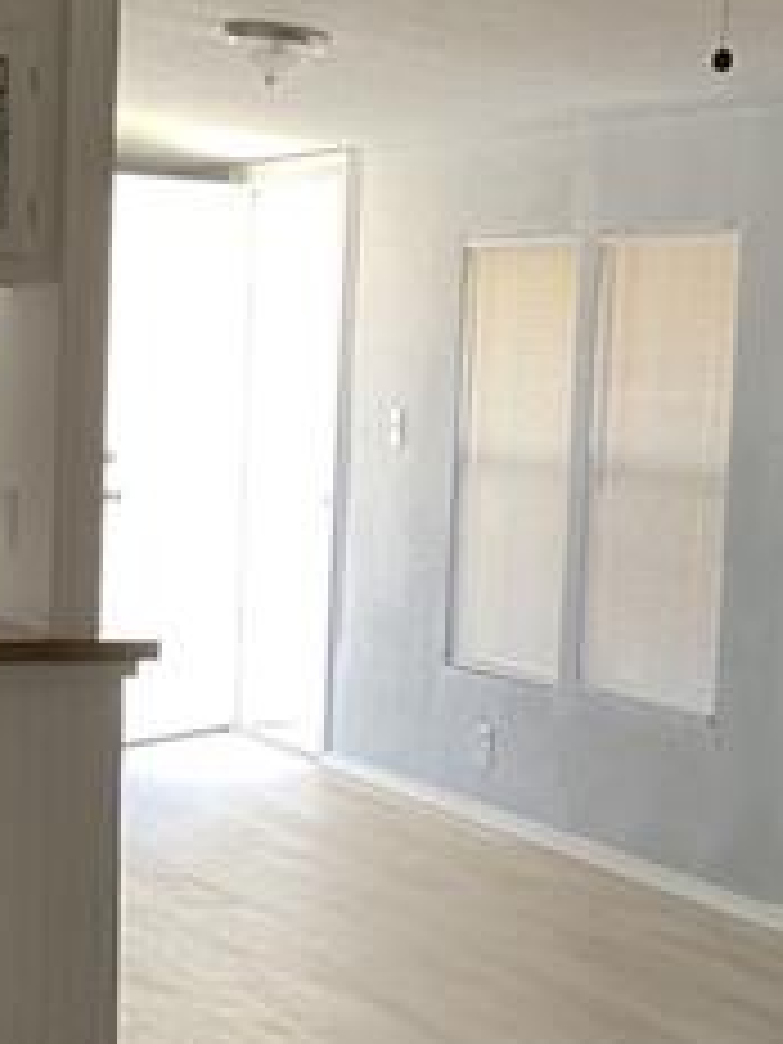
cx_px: 14
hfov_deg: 15.2
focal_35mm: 96
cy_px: 752
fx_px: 2895
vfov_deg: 20.3
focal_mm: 3
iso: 160
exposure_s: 1/50
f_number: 1.8
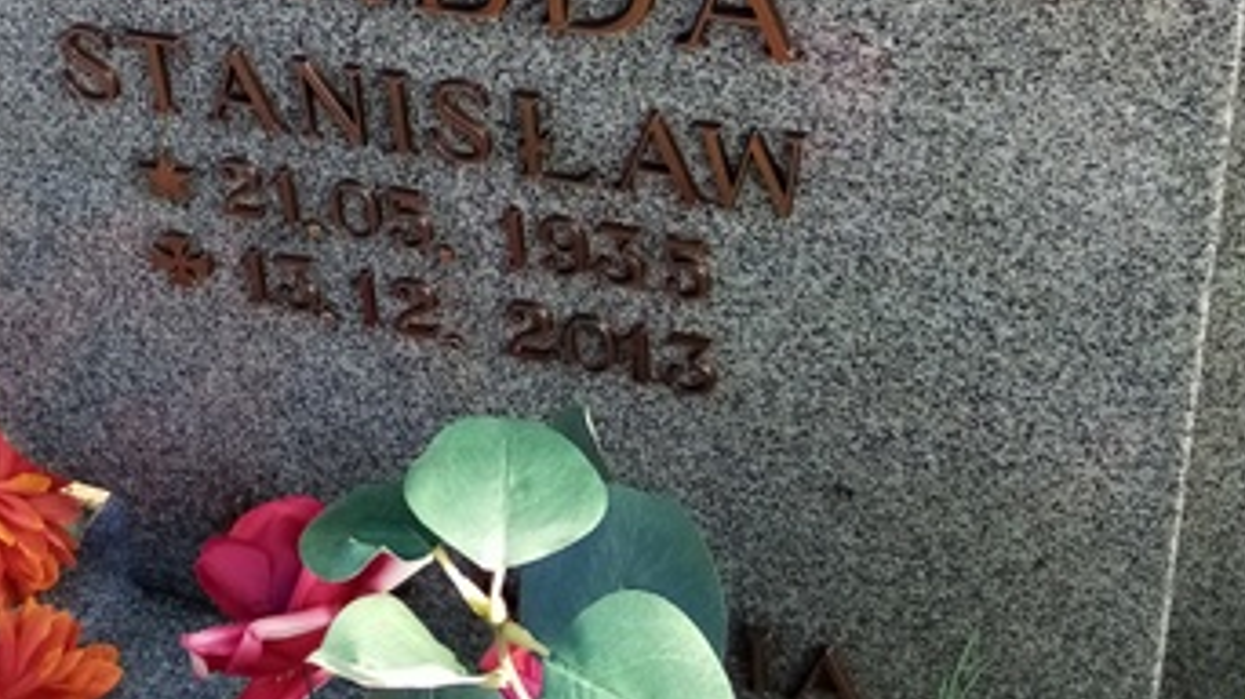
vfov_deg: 20.9
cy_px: -167
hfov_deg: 39.0
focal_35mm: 53
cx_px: 499
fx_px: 1749
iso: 109
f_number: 1.8
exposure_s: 1/238
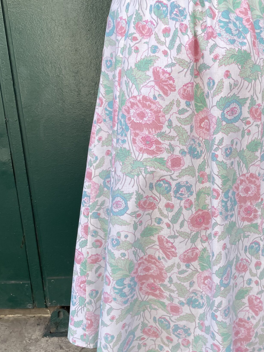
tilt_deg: -15.1
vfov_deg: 45.7
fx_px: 417
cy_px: 191
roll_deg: +2.8
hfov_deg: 34.3
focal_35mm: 41
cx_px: 204
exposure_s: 1/932
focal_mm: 4.2
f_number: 1.6
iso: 32
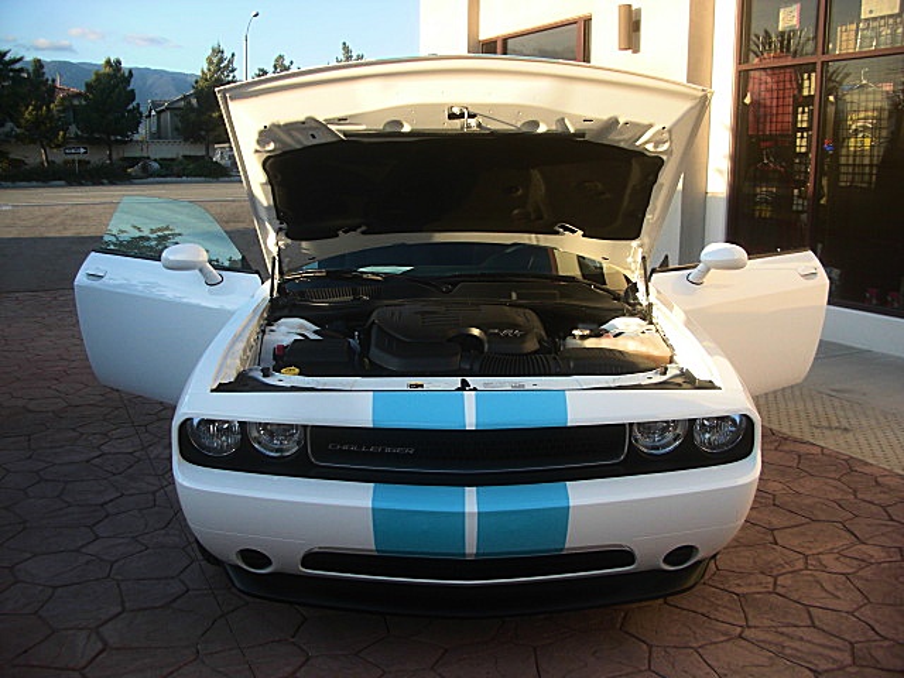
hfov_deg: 51.4
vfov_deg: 39.7
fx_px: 940
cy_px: 339
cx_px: 452
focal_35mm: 36
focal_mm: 6.3
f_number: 2.8
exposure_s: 1/200
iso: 50
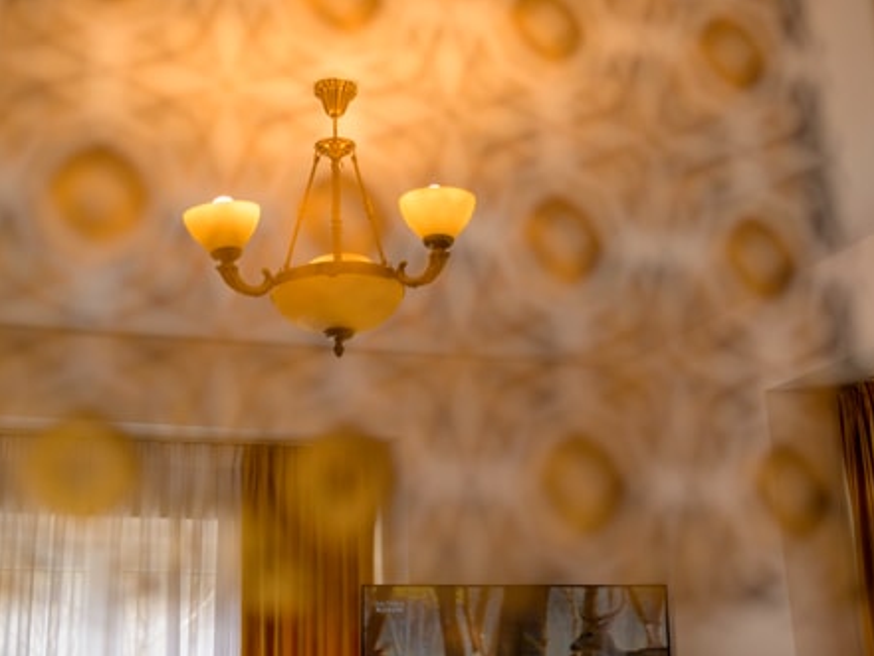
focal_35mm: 55
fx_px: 1389
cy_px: 200
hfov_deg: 34.9
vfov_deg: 26.4
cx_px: 375
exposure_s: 1/400
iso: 160
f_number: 1.8
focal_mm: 35
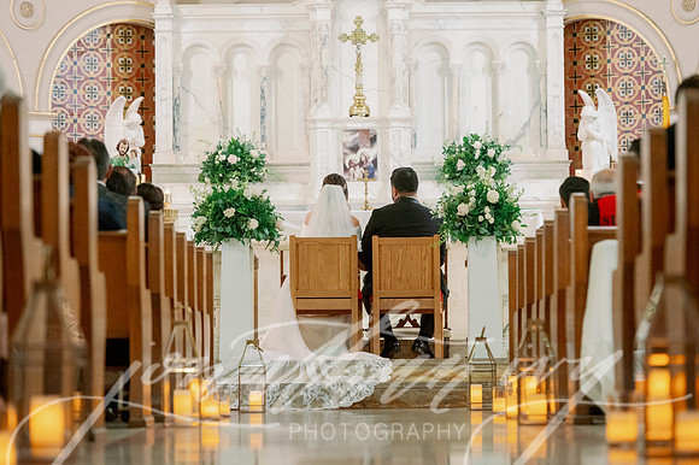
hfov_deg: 13.3
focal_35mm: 155
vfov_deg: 8.8
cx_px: 350
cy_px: 232
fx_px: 3008
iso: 4000
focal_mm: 155
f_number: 2.8
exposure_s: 1/160
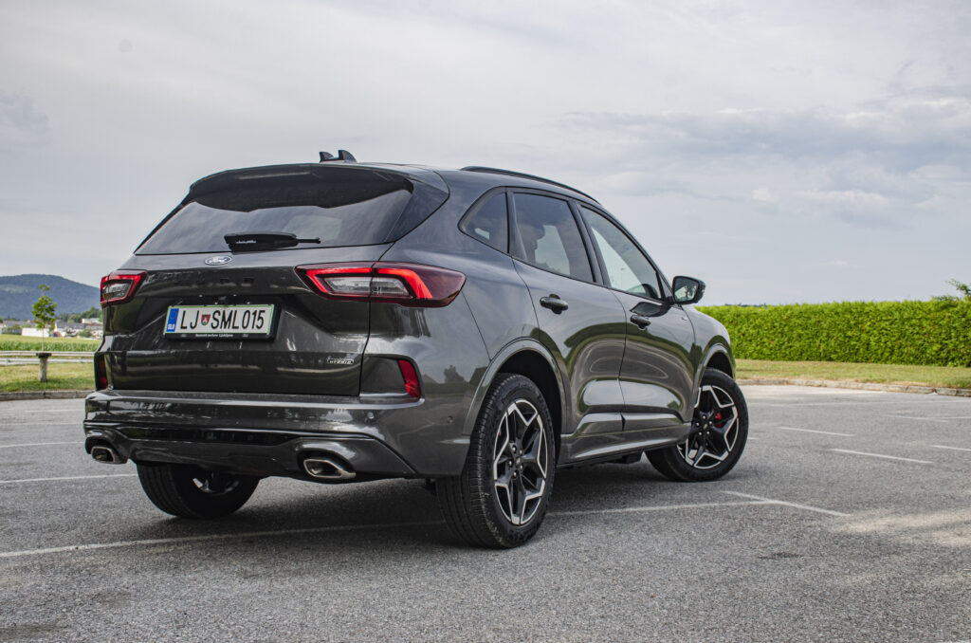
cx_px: 486
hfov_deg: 43.7
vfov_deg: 29.7
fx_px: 1211
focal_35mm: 45
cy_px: 322
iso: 200
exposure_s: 1/200
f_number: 7.1
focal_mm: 30
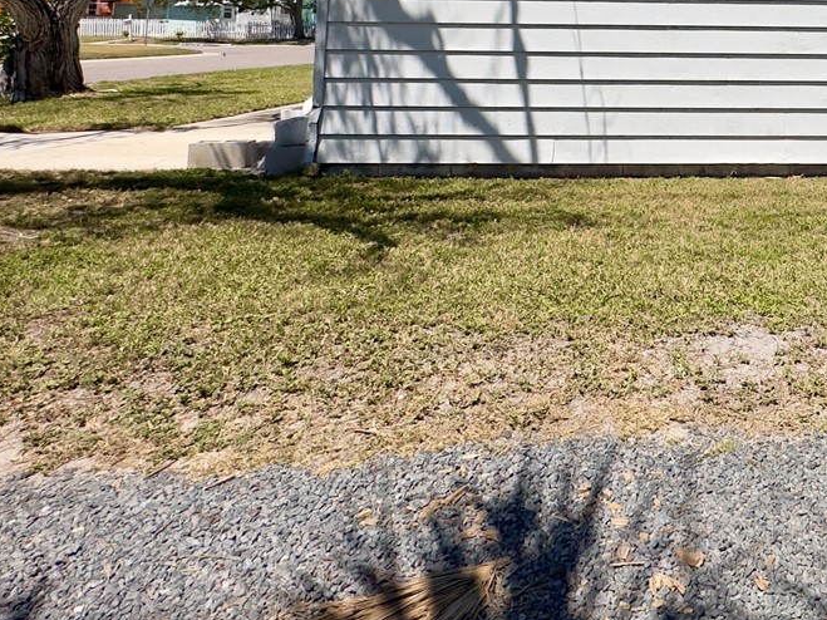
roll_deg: -1.1
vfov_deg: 36.6
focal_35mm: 34
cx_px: 779
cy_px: -29
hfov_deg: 47.2
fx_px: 812
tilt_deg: +4.5
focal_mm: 2.22
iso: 50
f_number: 2.2
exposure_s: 1/4464
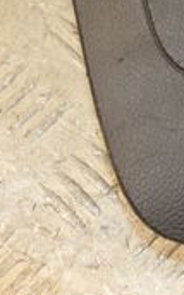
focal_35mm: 182
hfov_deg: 7.1
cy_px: -27
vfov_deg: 11.4
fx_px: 1465
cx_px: 263
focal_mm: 32
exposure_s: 1/200
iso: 800
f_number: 6.3
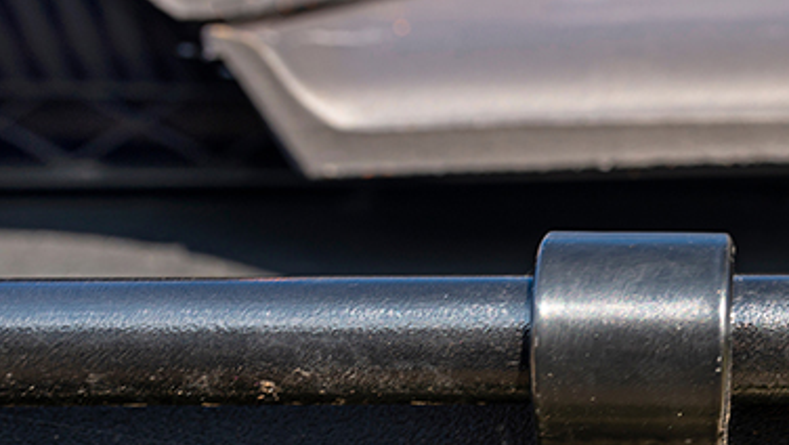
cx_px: 737
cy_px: 298
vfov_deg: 15.5
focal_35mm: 78
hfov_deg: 26.1
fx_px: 1633
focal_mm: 35
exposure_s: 1/40
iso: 200
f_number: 6.3
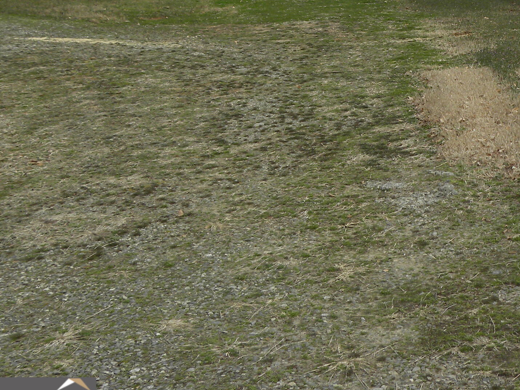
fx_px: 1067
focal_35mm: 71
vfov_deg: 20.1
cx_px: 530
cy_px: 0
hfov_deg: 25.9
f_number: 4.5
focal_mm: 5.9
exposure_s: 1/220
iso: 64
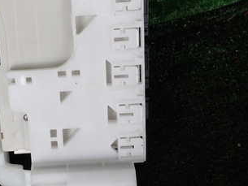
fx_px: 423
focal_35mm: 59
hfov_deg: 32.2
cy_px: 77
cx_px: 67
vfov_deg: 24.8
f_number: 3.2
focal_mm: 5.4
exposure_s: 1/100
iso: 100
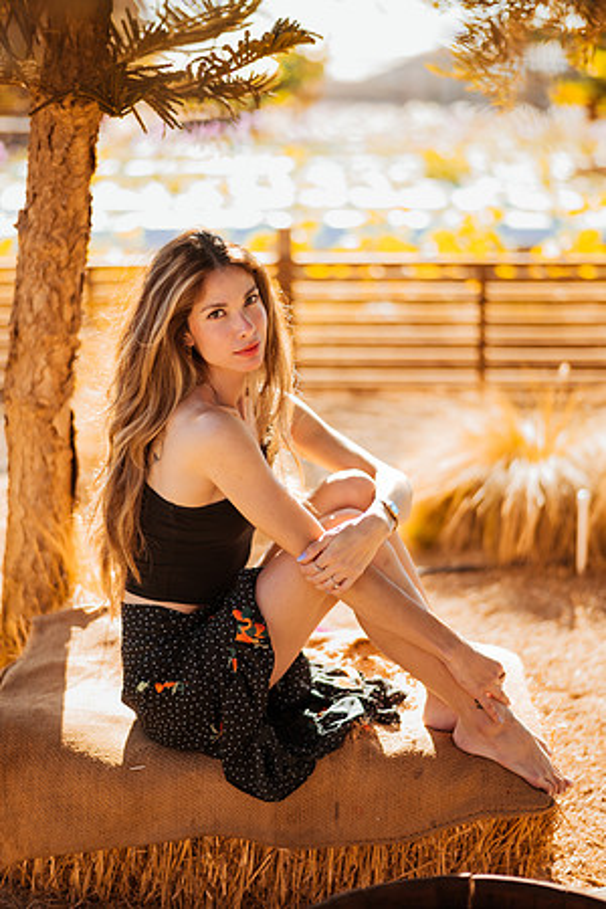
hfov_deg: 23.4
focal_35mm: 58
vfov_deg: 34.5
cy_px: 454
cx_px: 303
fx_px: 1464
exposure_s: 1/800
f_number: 1.4
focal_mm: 58
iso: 50
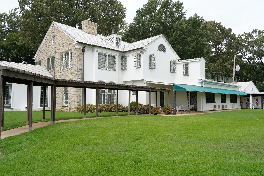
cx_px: 132
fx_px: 205
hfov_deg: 65.5
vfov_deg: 46.4
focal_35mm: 28
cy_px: 88
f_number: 9
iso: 100
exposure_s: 1/100
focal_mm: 28
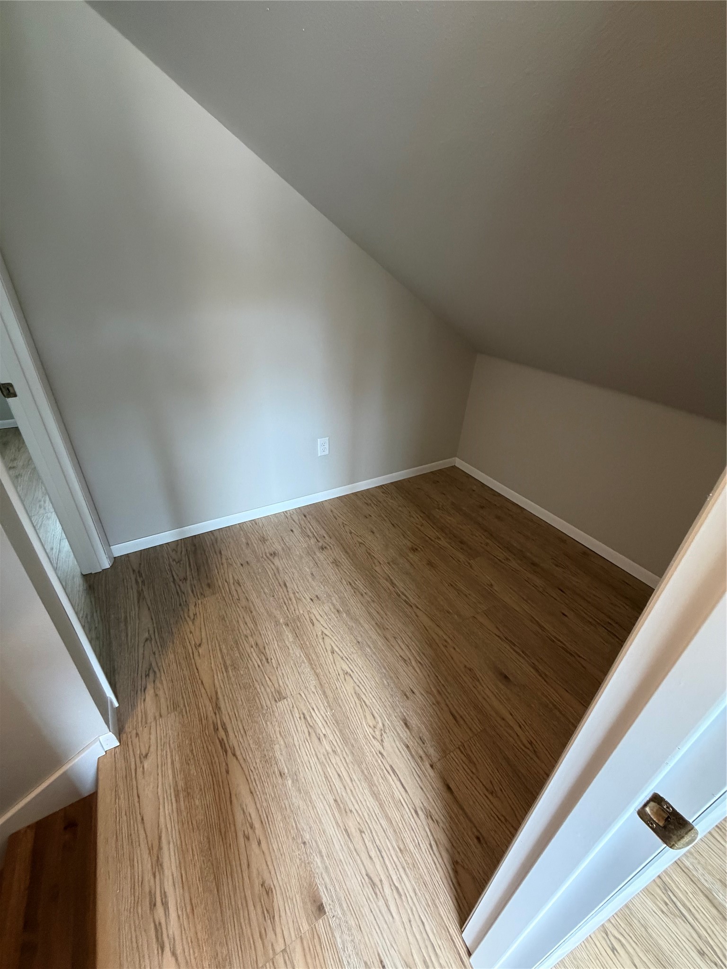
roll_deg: -2.7
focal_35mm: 14
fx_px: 392
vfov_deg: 102.1
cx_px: 364
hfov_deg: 85.7
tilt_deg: -29.1
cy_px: 484
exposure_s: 1/60
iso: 400
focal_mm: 2.22
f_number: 2.2
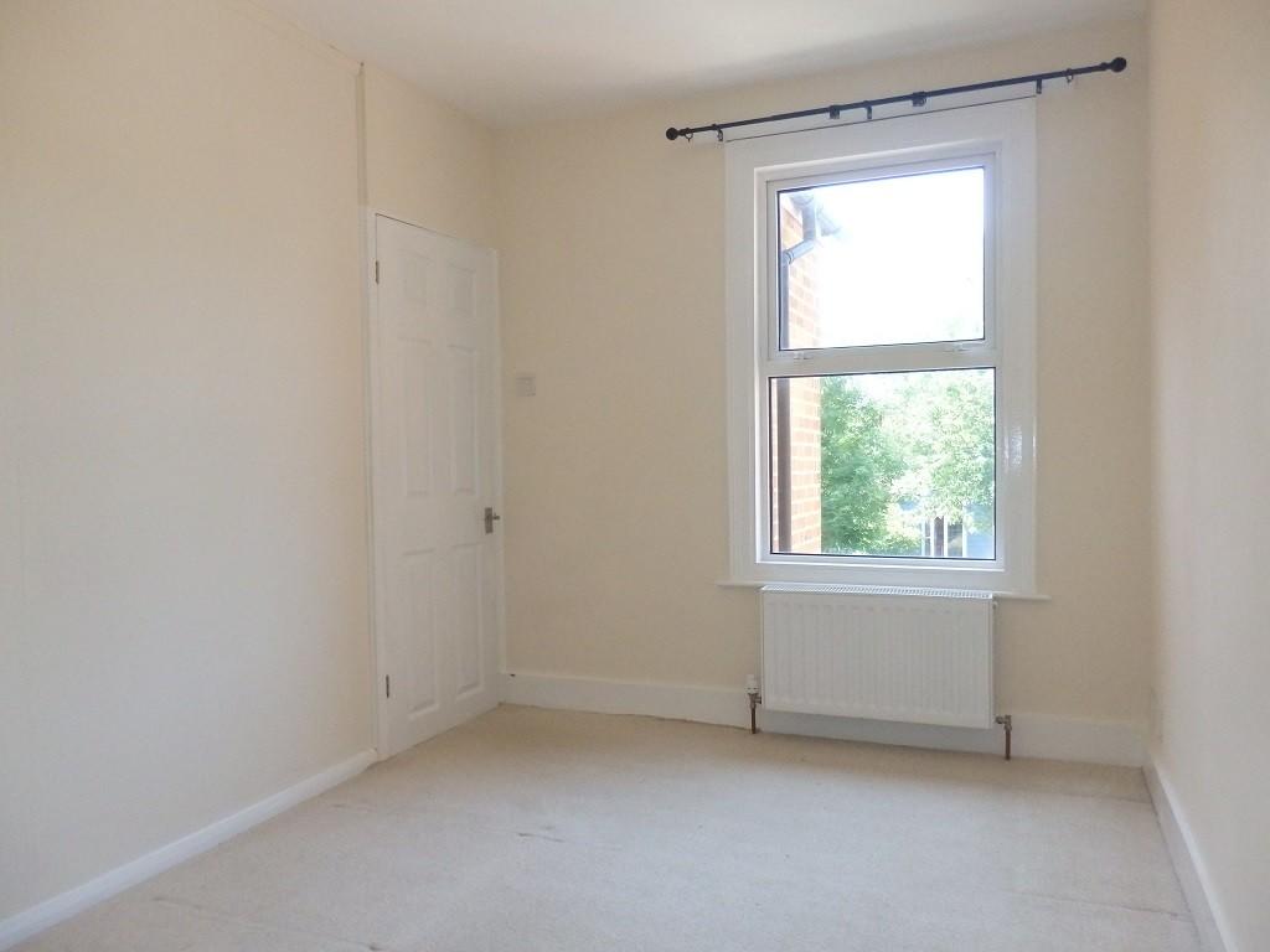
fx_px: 917
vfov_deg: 54.9
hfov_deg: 69.4
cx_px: 635
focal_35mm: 25
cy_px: 476
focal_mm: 4.5
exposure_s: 1/400
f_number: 3
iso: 800
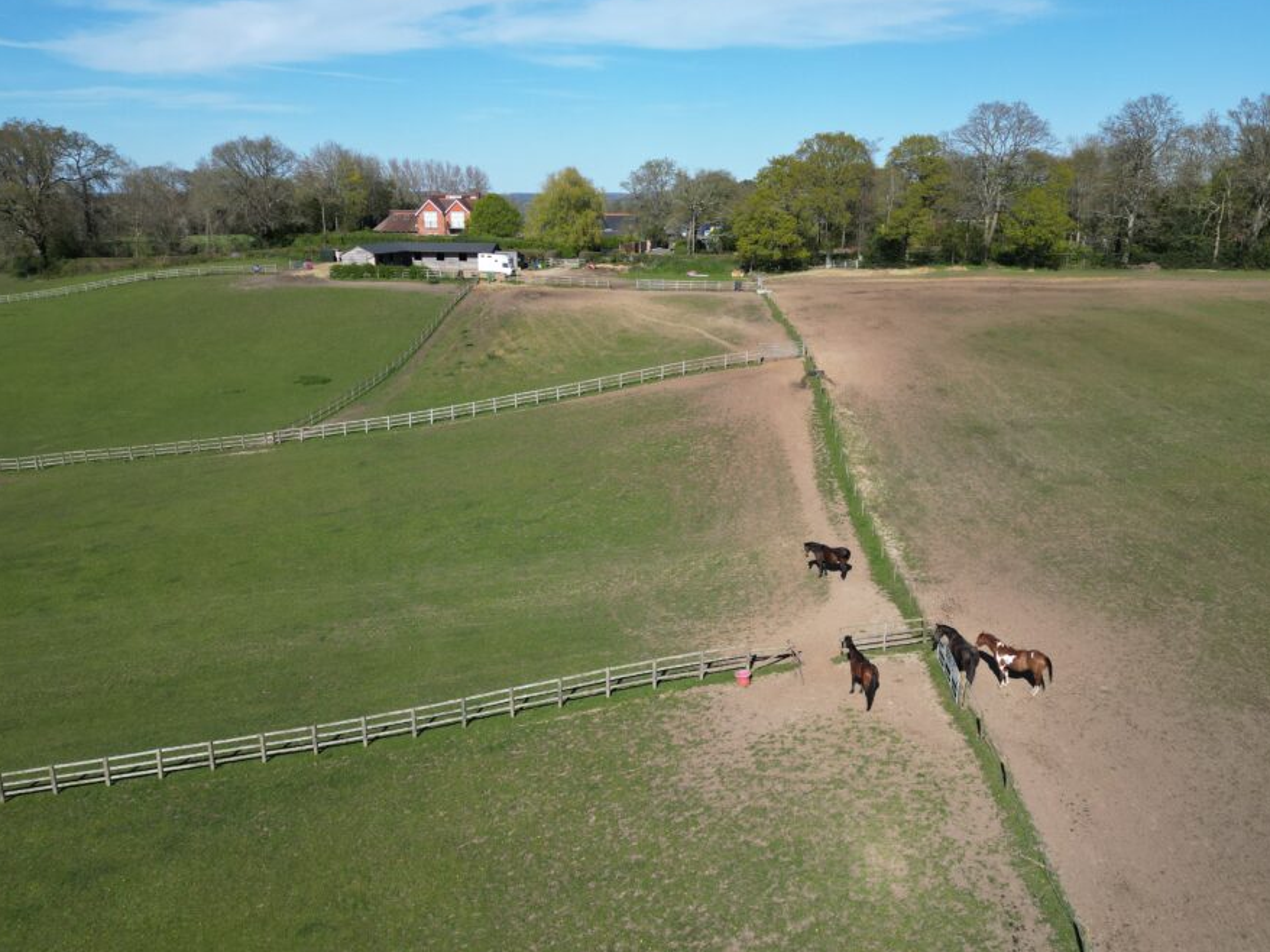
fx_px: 1027
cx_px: 641
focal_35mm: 28
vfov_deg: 49.7
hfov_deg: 63.5
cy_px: 489
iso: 110
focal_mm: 6.72
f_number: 1.7
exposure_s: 1/3000
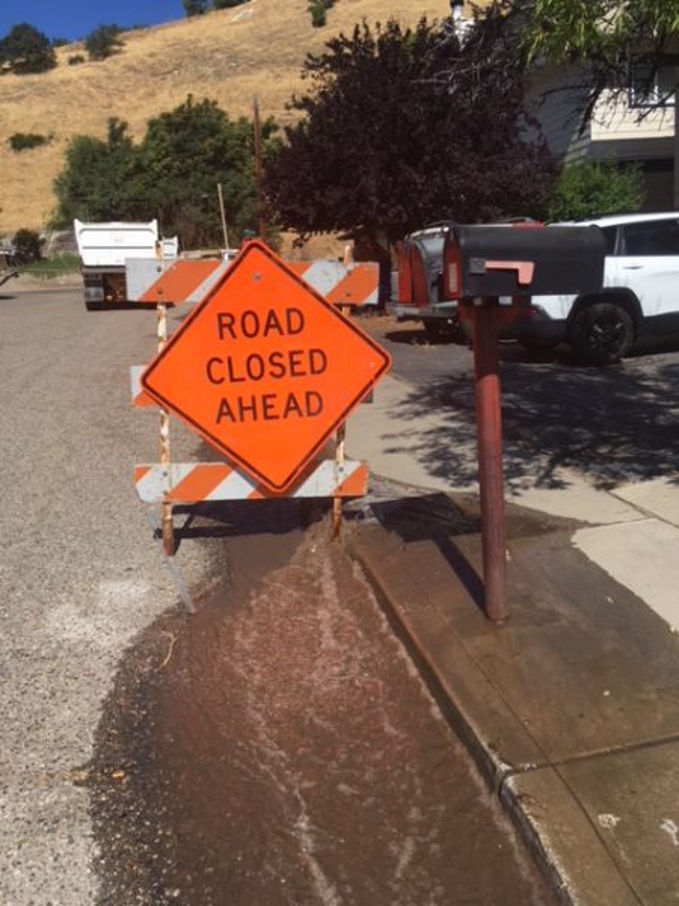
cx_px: 340
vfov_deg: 61.7
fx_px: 758
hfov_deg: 48.2
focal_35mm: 29
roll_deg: +3.9
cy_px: 453
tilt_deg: -14.2
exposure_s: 1/1972
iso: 25
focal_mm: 4.15
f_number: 2.2
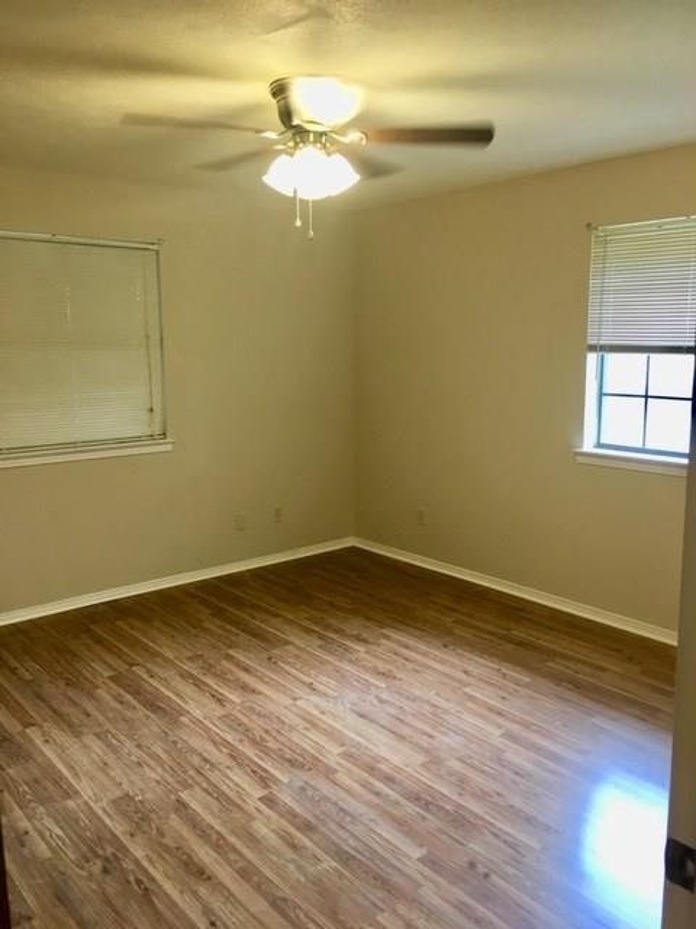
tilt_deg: -8.5
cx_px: 348
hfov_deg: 48.2
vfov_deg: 61.7
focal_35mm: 29
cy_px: 464
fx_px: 777
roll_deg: -1.0
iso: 64
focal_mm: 4.15
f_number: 2.2
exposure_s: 1/30
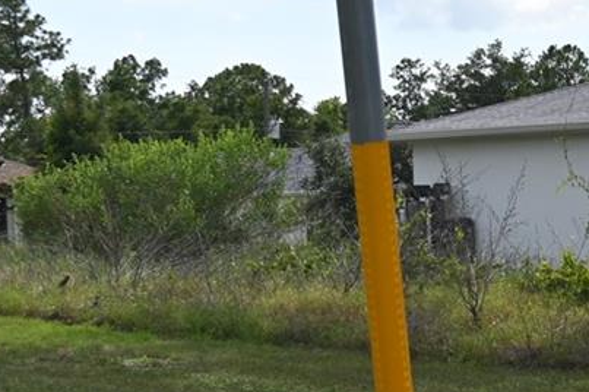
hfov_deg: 11.6
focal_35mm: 161
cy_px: 440
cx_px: 1152
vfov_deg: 8.4
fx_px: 2632
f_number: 7.1
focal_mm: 27
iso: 100
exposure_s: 1/400
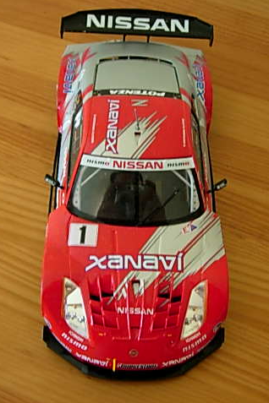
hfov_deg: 25.5
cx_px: 139
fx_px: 594
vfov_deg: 37.5
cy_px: 201
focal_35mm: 53
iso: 145
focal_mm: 7.8
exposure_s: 1/32
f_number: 2.8
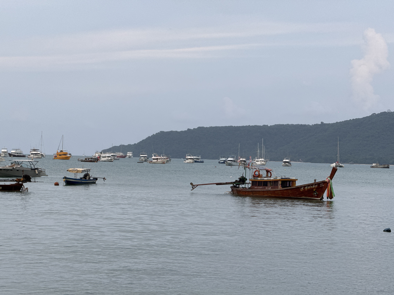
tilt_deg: +0.9
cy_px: 148
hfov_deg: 16.4
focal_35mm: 120
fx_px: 1366
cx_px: 197
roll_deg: -1.6
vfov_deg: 12.3
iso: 50
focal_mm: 15.66
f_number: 2.8
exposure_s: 1/173
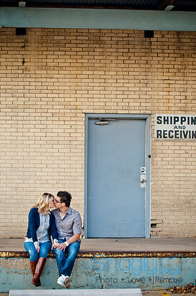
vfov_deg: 17.1
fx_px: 982
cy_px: 148
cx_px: 98
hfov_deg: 11.4
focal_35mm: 120
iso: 400
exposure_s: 1/160
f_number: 5
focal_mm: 80
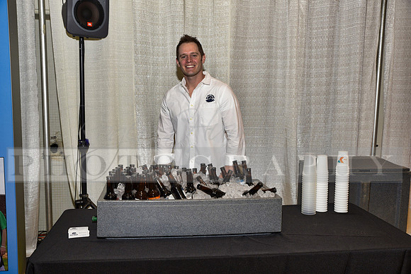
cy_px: 137
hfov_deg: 54.4
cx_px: 206
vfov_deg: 37.9
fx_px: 400
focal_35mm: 35
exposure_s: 1/60
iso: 200
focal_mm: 35
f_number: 5
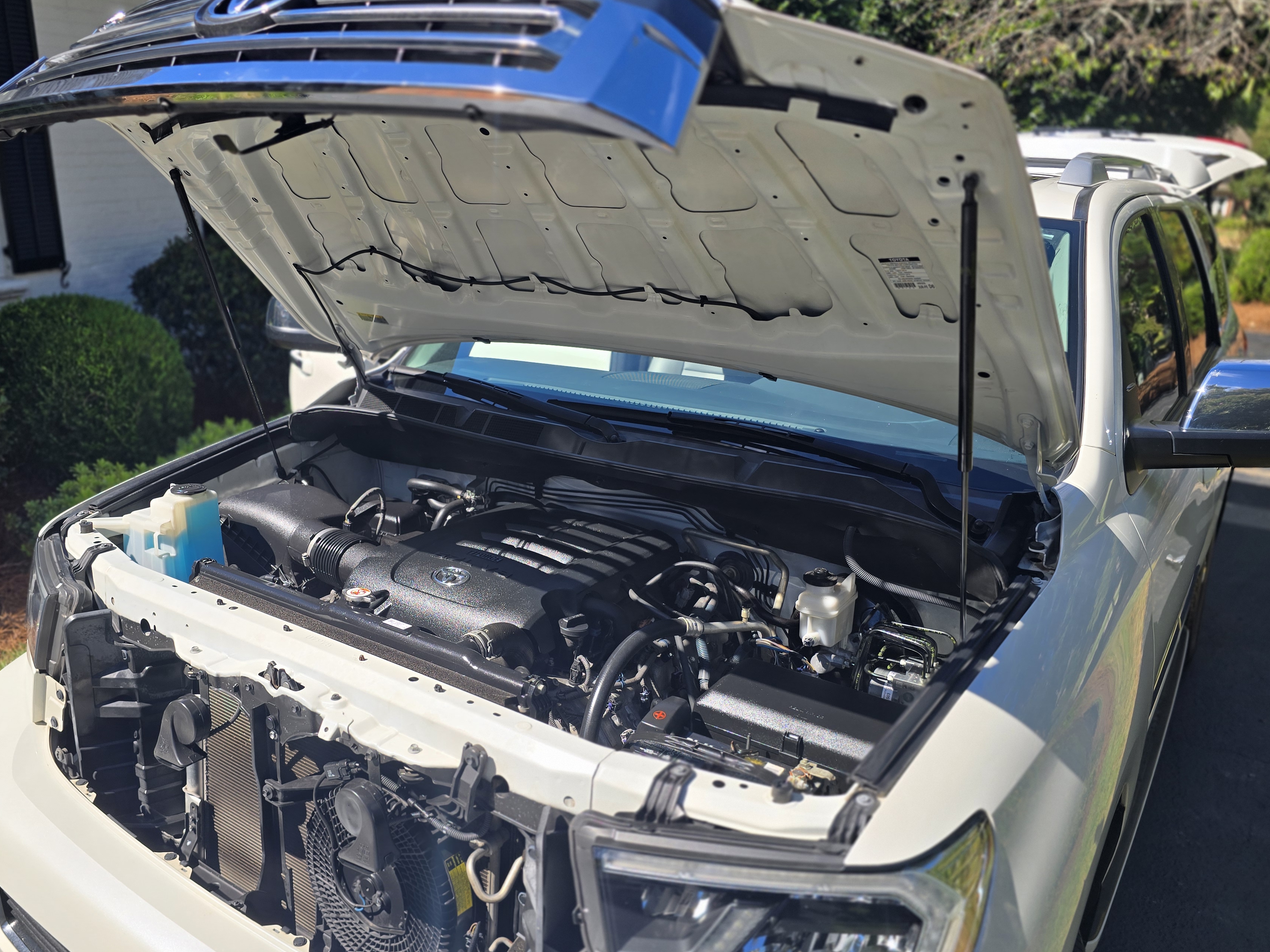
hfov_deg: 65.0
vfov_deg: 51.4
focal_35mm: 27
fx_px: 991
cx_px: 539
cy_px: 473
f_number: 1.7
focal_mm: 6.3
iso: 12
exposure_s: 1/895
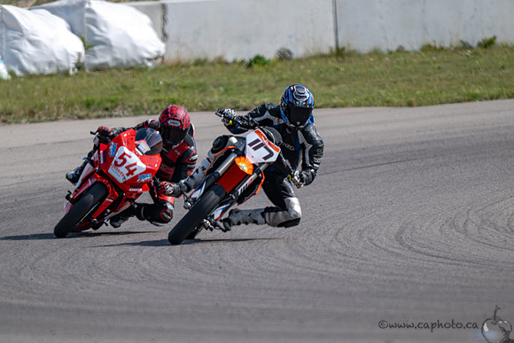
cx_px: 257
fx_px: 10239
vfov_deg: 1.9
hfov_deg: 2.9
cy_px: 205
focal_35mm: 717
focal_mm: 600
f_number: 6.3
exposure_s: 1/1250
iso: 200
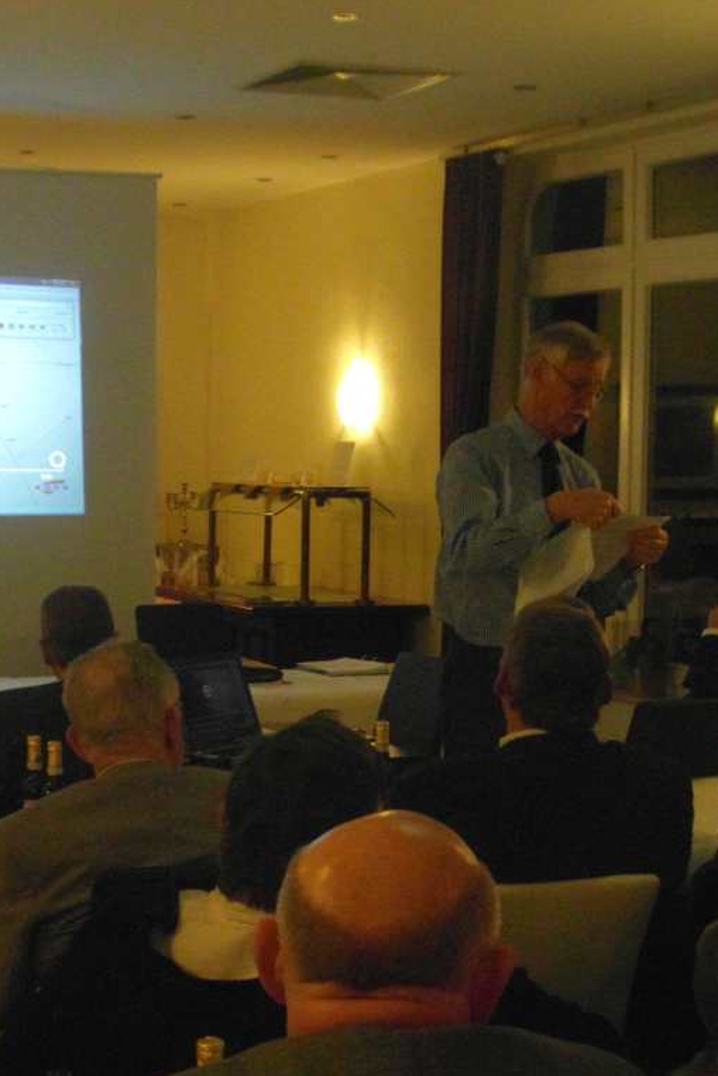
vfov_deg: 27.3
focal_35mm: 74
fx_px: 2213
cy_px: 539
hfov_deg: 18.4
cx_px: 288
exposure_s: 1/30
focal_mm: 8.7
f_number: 3.8
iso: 800
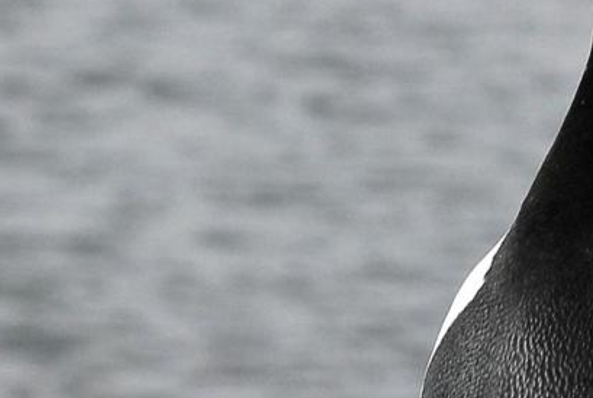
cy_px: 552
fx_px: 13774
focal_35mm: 835
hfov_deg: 2.5
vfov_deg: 1.7
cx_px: 920
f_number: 8
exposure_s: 1/500
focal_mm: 120
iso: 400
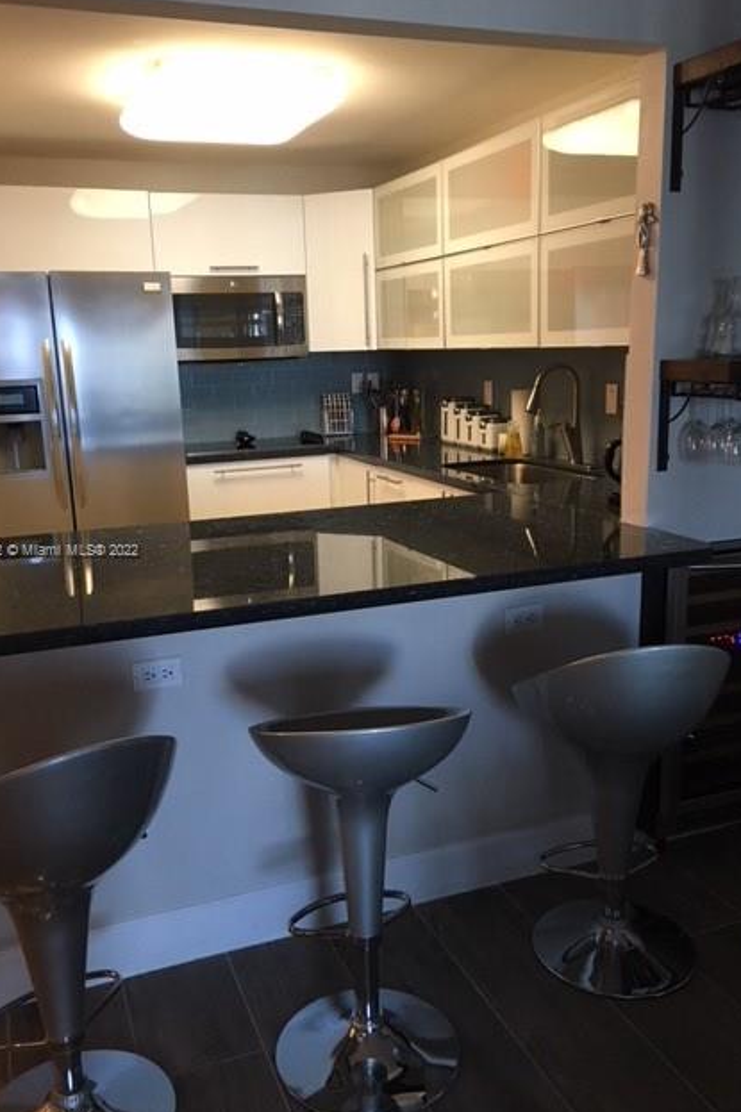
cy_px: 552
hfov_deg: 42.3
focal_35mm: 31
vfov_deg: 60.3
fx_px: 958
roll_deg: +2.3
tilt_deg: -13.0
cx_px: 362
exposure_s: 1/30
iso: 125
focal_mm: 4.15
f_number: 2.2
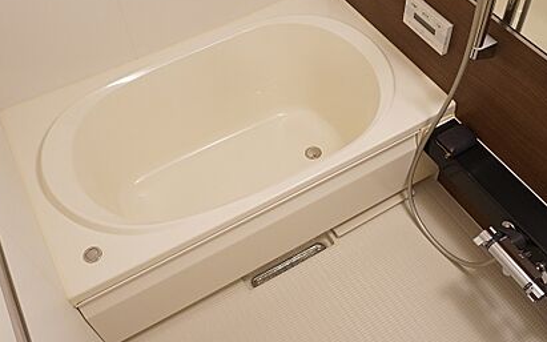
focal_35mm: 38
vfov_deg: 33.6
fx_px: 567
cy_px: 178
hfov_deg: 51.5
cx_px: 298
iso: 1000
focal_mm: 16
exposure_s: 1/30
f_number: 3.5
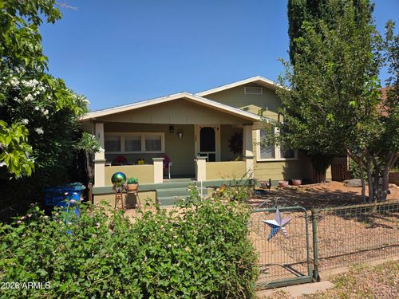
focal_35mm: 23
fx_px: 265
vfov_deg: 58.9
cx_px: 200
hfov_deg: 73.9
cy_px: 150
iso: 80
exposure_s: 1/4365
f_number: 1.8
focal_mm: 5.4
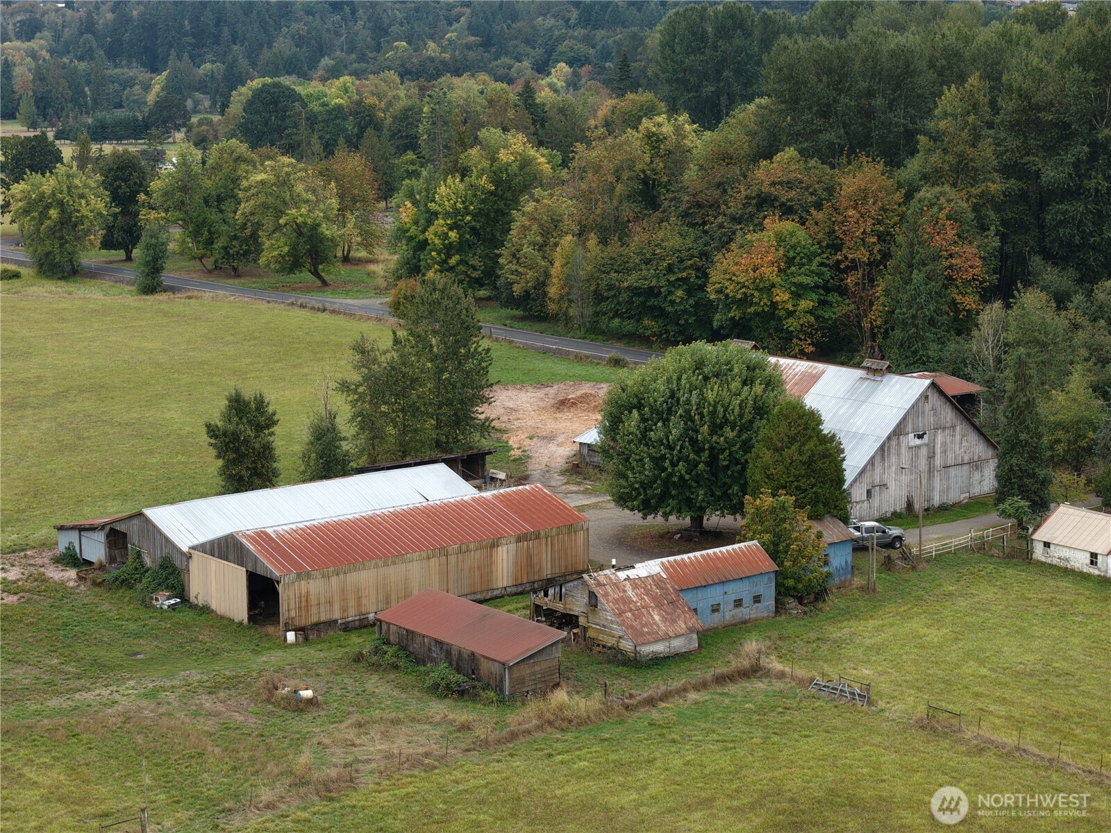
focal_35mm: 70
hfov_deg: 27.8
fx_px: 2247
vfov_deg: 21.0
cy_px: 416
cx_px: 556
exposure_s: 1/320
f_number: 2.8
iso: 100
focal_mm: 19.35
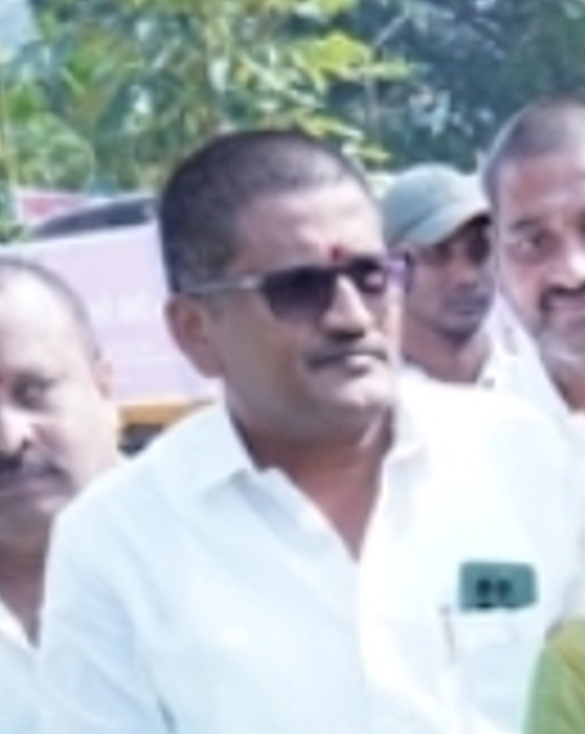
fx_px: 3101
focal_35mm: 143
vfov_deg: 12.9
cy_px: 1040
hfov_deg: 10.2
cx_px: 1012
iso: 800
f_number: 10
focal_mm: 31
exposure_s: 1/250
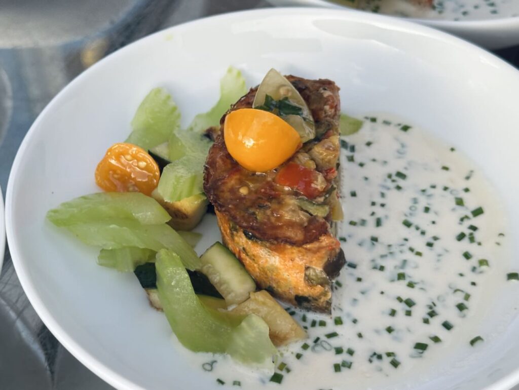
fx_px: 720
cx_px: 260
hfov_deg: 39.6
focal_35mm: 48
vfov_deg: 30.3
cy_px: 195
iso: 64
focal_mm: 6.86
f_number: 1.78
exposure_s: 1/571
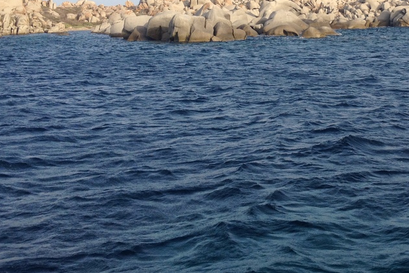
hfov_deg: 28.6
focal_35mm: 69
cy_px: -8
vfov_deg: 19.1
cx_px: 326
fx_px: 784
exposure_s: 1/905
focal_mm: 4.28
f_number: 2.4
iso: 64
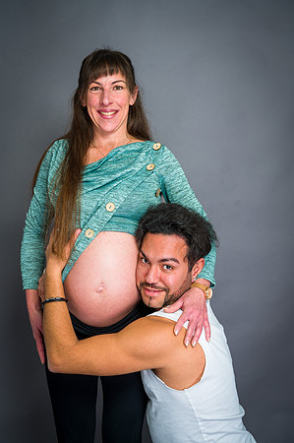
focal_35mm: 54
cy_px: 222
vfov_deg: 36.9
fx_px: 663
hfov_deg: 25.0
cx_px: 147
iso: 200
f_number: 6.3
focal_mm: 54
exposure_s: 1/125
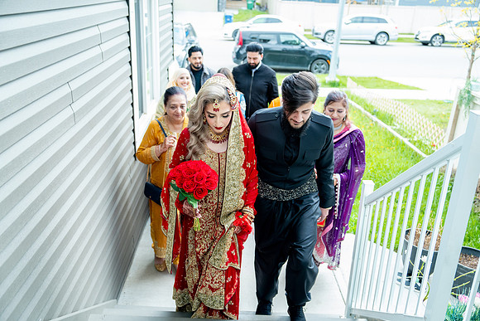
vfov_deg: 40.0
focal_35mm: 33
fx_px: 440
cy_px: 160
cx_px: 240
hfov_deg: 57.2
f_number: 2.8
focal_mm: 33
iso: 1000
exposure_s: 1/320
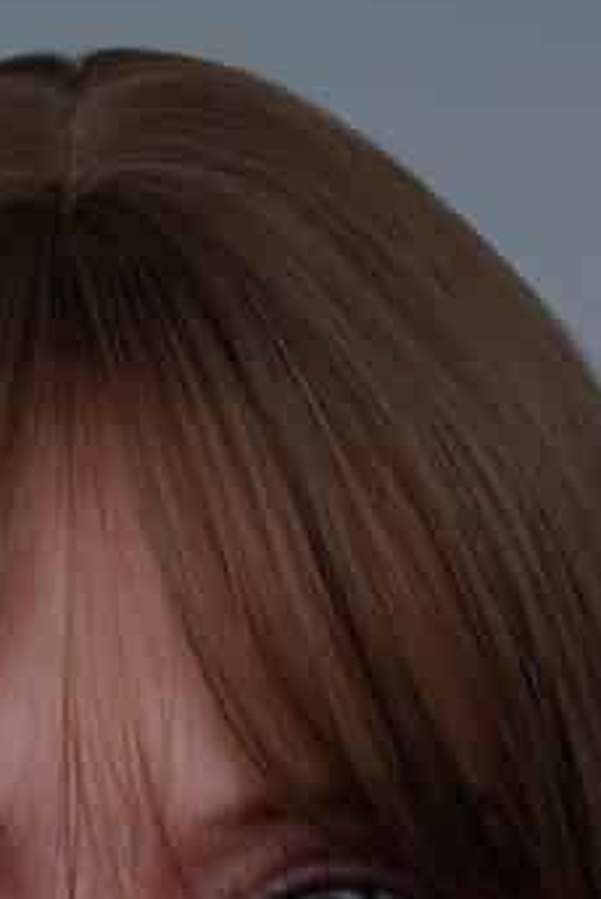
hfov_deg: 6.6
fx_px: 5223
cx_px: 76
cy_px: 1330
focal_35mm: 209
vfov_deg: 9.6
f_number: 6.3
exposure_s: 1/125
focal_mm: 62
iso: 500
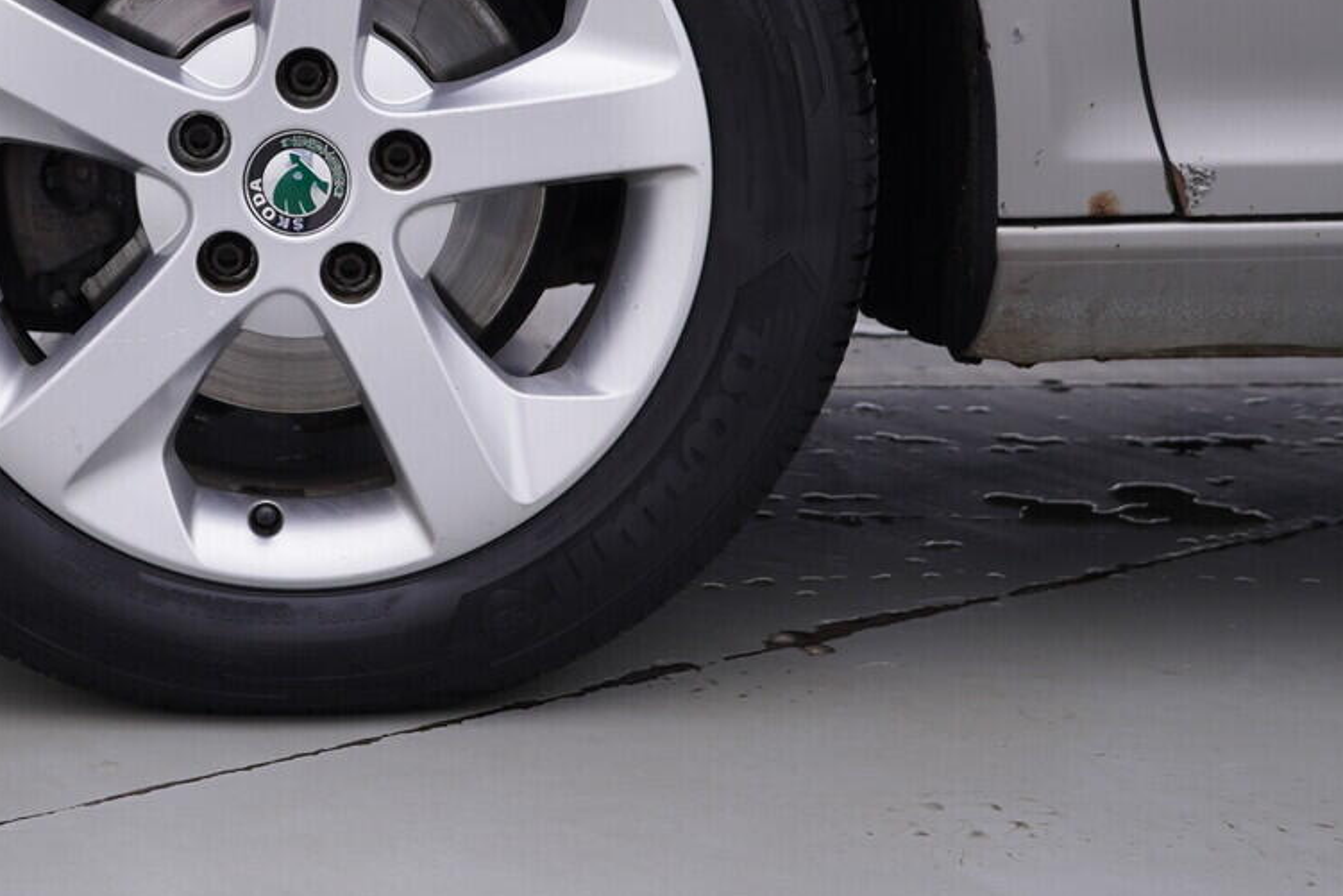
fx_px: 2574
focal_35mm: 69
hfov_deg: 28.9
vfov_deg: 19.5
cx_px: 361
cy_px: 147
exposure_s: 1/60
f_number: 4
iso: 125
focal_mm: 24
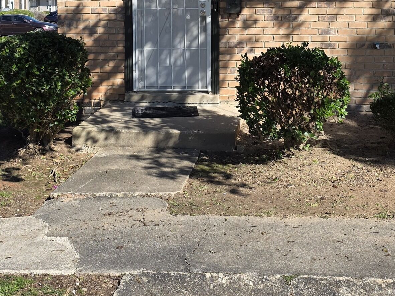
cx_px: 203
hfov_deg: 32.2
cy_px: 10
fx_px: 685
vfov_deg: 23.5
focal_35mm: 60
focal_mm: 6.3
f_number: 1.7
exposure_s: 1/4766
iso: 80
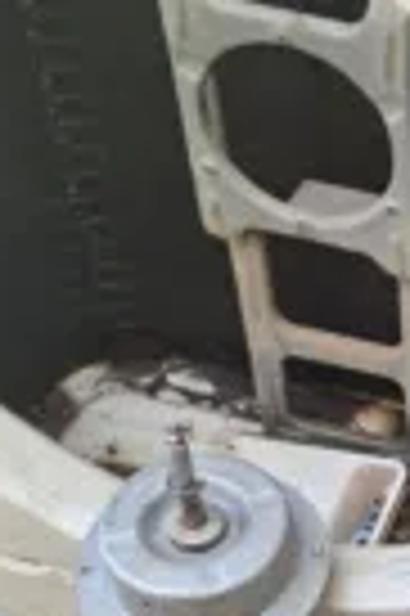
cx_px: 595
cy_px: 504
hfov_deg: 17.6
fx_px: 1199
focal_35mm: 70
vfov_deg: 28.2
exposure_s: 1/120
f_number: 1.8
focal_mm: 5.54
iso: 50
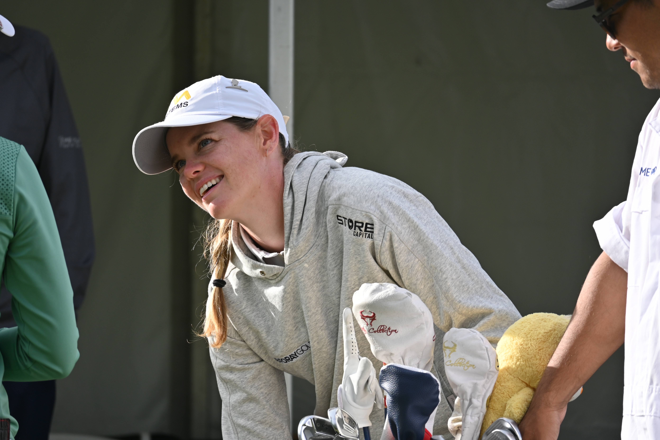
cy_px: 220
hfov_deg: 5.5
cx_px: 330
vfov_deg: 3.7
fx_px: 6874
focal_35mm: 375
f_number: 6.3
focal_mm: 250
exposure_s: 1/400
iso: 125
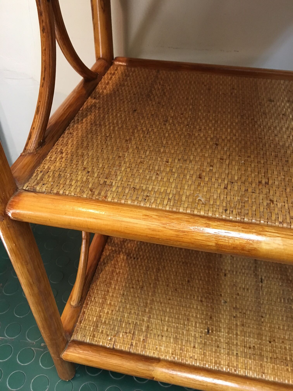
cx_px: 146
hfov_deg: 48.2
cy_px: 196
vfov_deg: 61.7
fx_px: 327
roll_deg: -2.2
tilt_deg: -41.3
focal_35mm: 29
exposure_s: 1/20
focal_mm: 4.15
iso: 200
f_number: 2.2
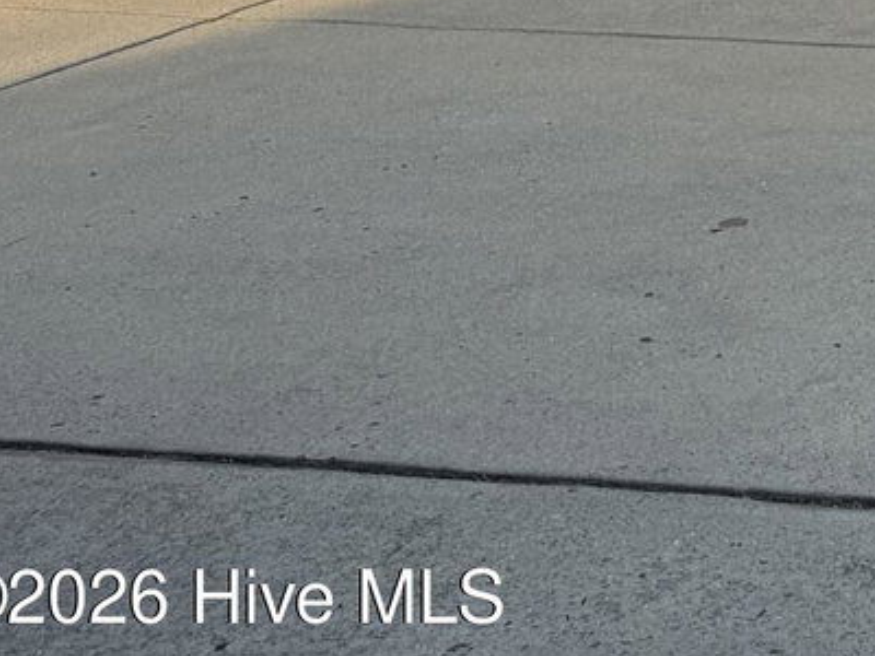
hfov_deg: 16.3
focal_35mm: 96
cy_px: -595
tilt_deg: +3.1
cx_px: 1695
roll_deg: -1.2
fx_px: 2427
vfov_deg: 13.5
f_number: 1.78
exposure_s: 1/2710
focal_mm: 6.76
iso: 80
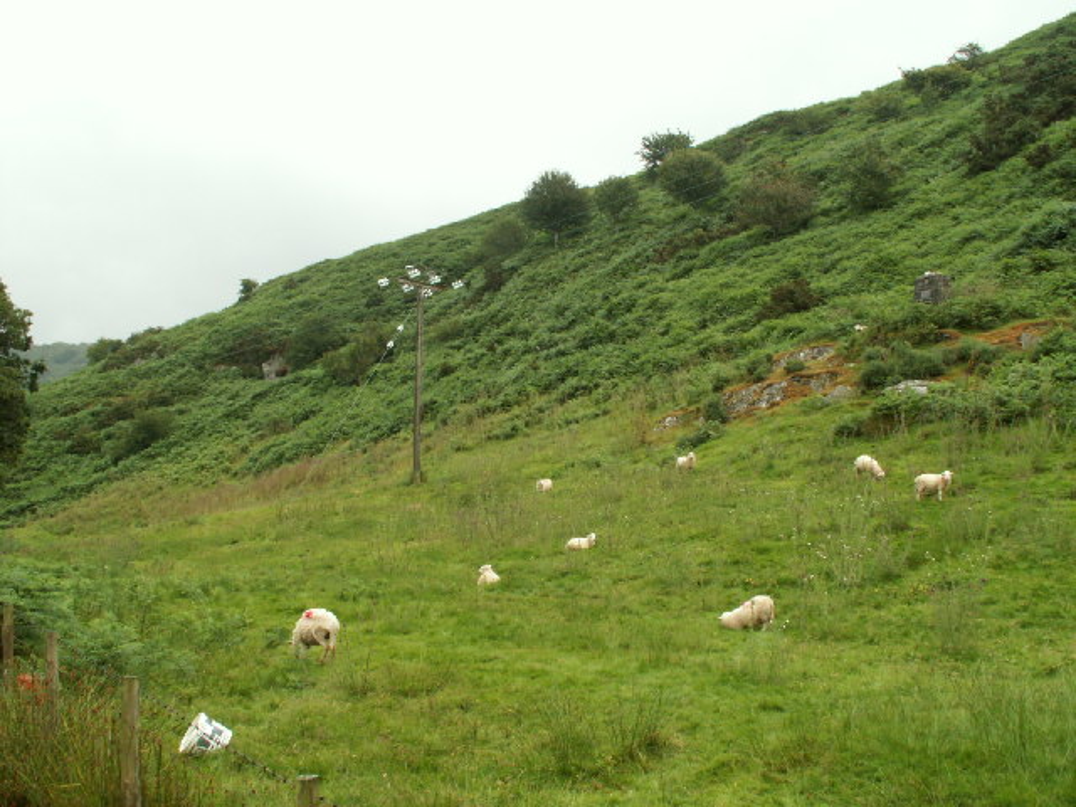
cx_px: 538
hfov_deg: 52.6
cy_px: 404
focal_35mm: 35
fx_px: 1088
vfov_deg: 40.7
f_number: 8
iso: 50
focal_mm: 5.86
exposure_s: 1/50
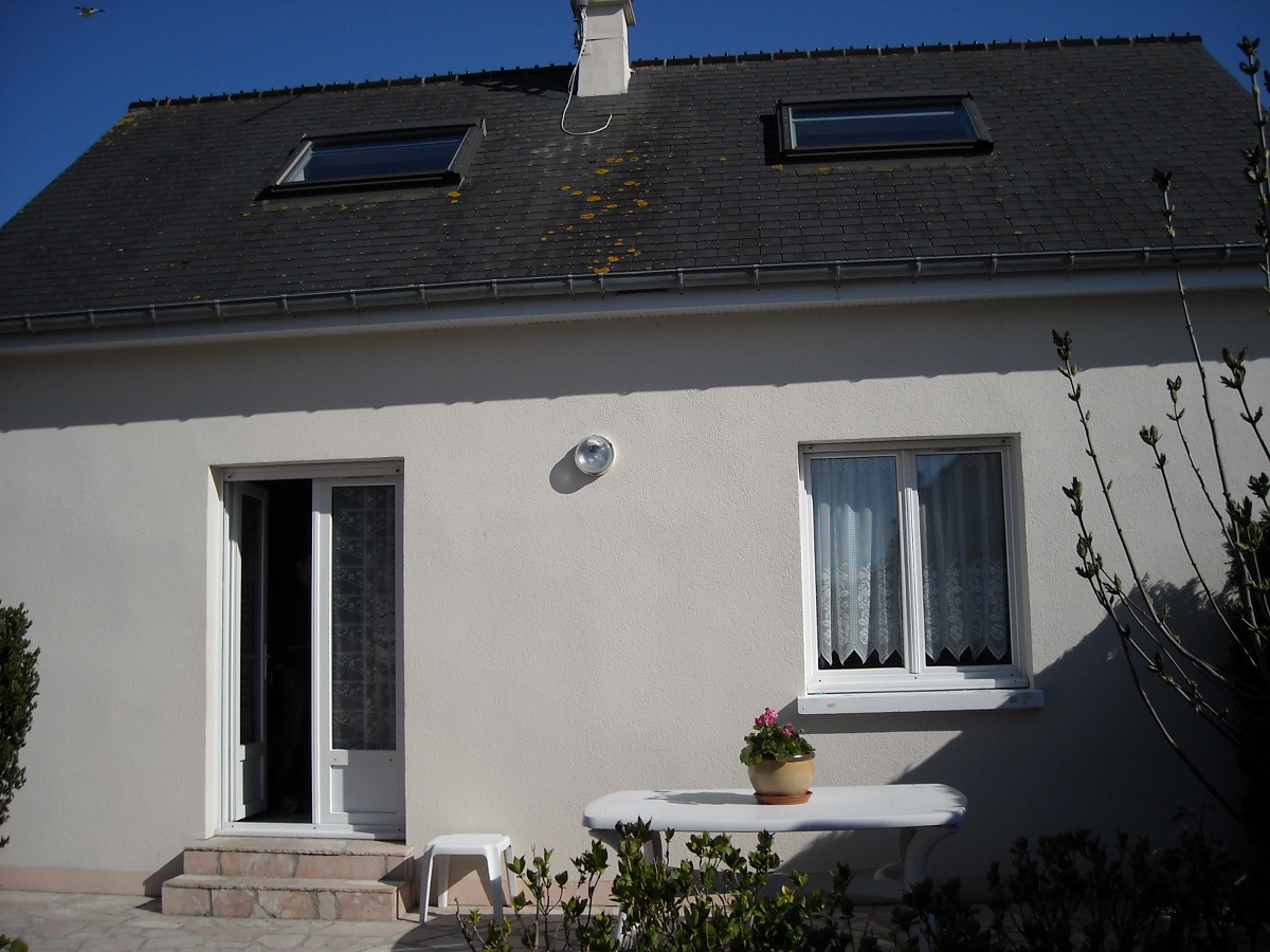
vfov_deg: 40.7
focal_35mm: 35
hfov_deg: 52.6
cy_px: 476
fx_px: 1284
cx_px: 635
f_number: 5.6
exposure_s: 1/647
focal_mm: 5.7
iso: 64
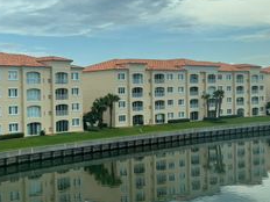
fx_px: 437
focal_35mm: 56
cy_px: 93
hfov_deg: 33.0
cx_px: 38
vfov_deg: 26.1
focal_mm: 5.96
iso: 50
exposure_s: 1/2710
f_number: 1.6
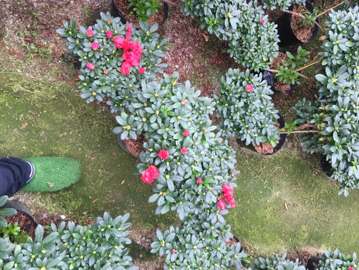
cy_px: 135
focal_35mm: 29
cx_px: 180
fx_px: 301
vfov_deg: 48.2
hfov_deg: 61.7
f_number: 2.2
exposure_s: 1/33
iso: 125
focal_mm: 4.15
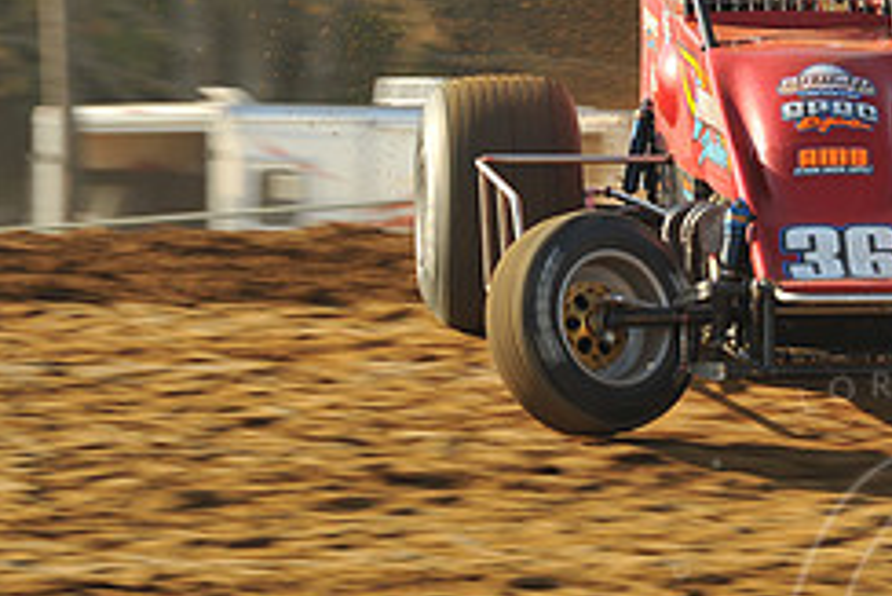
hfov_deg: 4.4
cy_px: 256
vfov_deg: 3.0
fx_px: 11478
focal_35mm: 463
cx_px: 881
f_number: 9
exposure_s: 1/320
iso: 400
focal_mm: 195
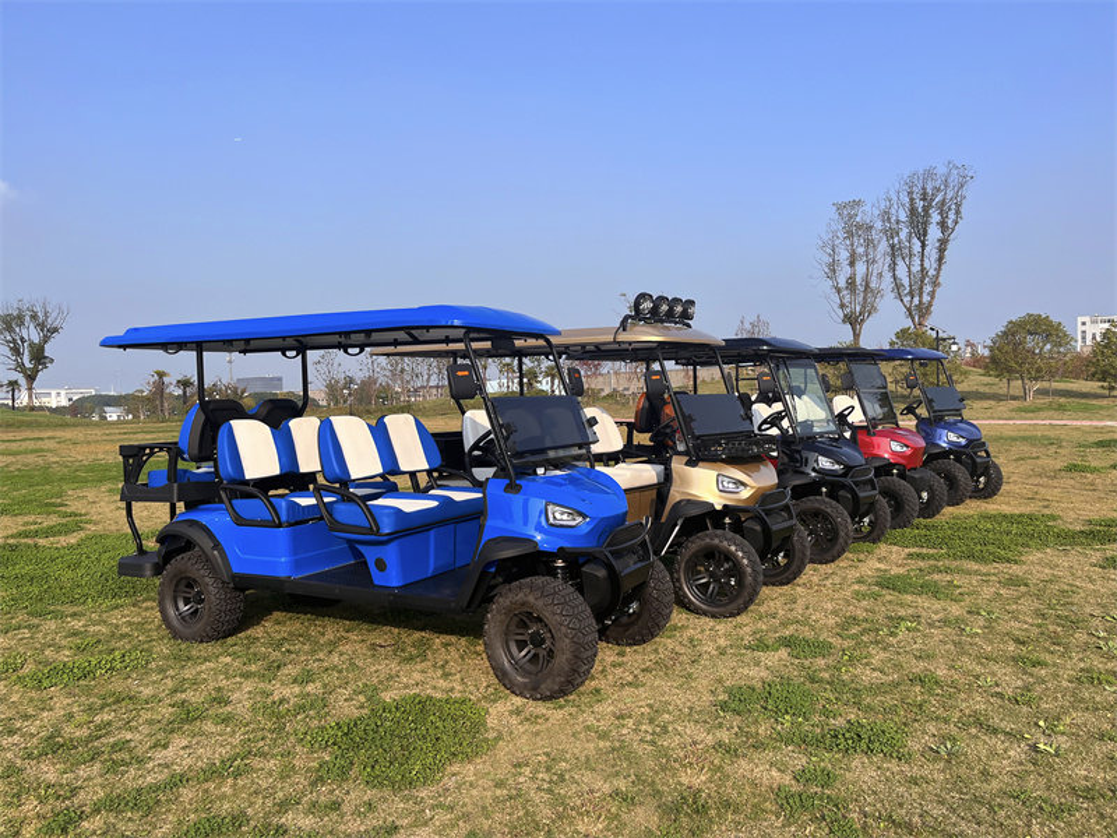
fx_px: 839
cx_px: 558
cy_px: 419
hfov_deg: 67.3
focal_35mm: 26
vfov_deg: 53.1
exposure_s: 1/2513
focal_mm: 5.1
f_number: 1.6
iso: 50
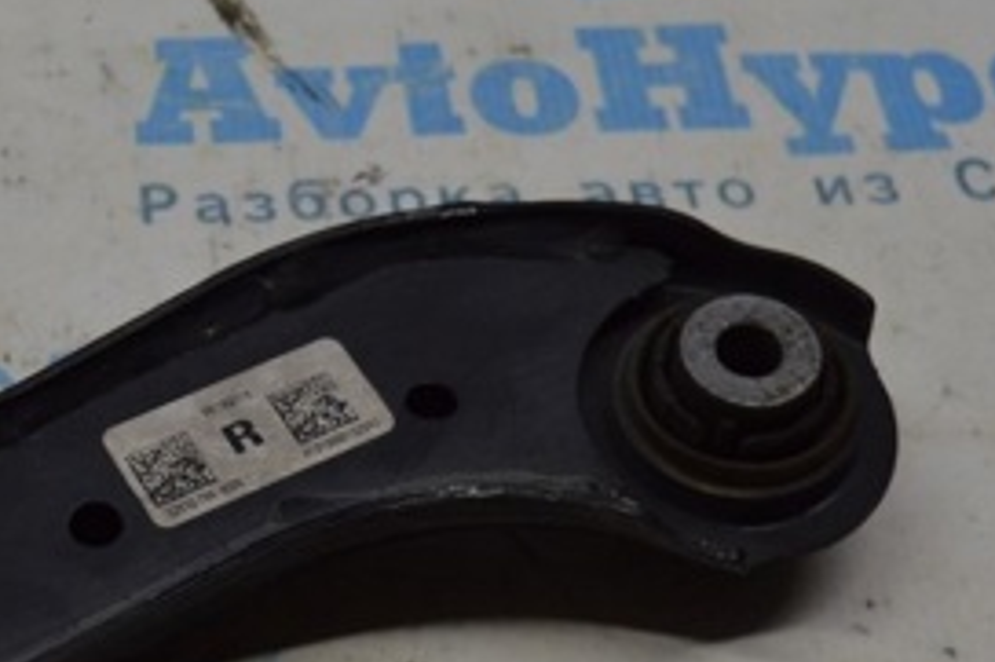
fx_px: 2629
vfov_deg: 14.3
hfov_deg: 20.9
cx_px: 48
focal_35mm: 95
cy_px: 455
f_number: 5.6
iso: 400
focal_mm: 27
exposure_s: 1/125
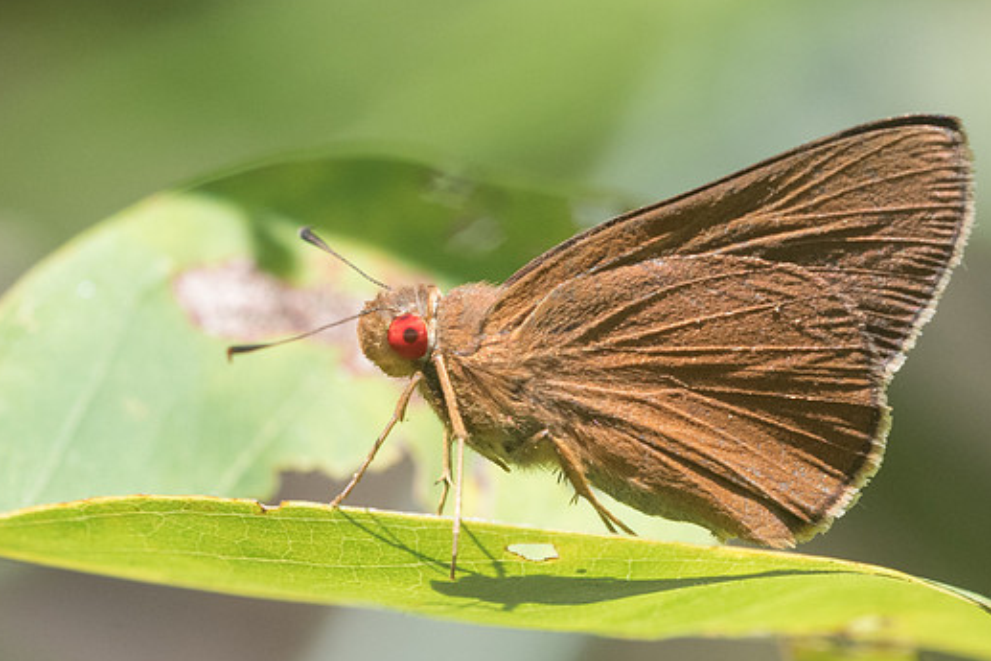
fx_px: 12142
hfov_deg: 4.7
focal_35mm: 441
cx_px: 687
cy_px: 377
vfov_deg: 3.1
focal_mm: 150
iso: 800
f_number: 11
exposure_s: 1/320
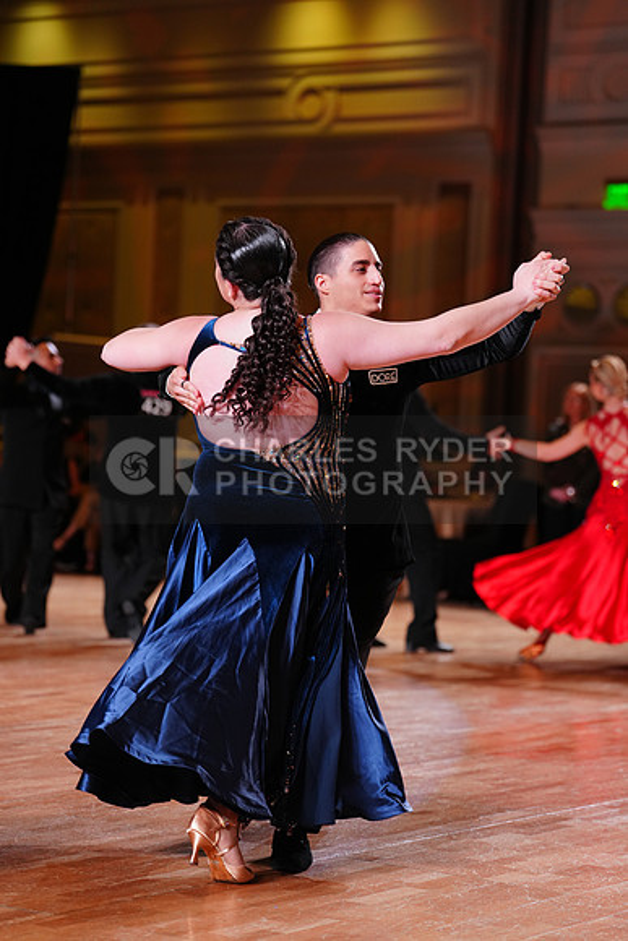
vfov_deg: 22.9
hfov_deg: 15.4
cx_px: 314
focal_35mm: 89
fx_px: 2327
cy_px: 470
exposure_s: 1/400
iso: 1250
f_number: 2.8
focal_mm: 89
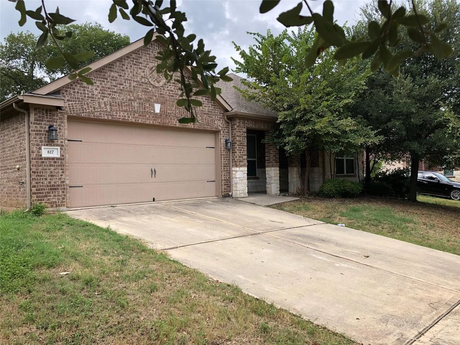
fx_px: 372
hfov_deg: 63.4
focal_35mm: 28
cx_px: 230
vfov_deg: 49.7
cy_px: 172
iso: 20
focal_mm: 3.99
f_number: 1.8
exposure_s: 1/592
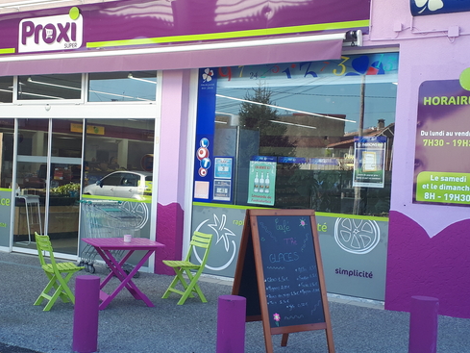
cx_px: 175
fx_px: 720
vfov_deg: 27.5
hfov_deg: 36.0
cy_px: 181
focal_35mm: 53
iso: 40
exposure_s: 1/235
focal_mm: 3.6
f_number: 1.9
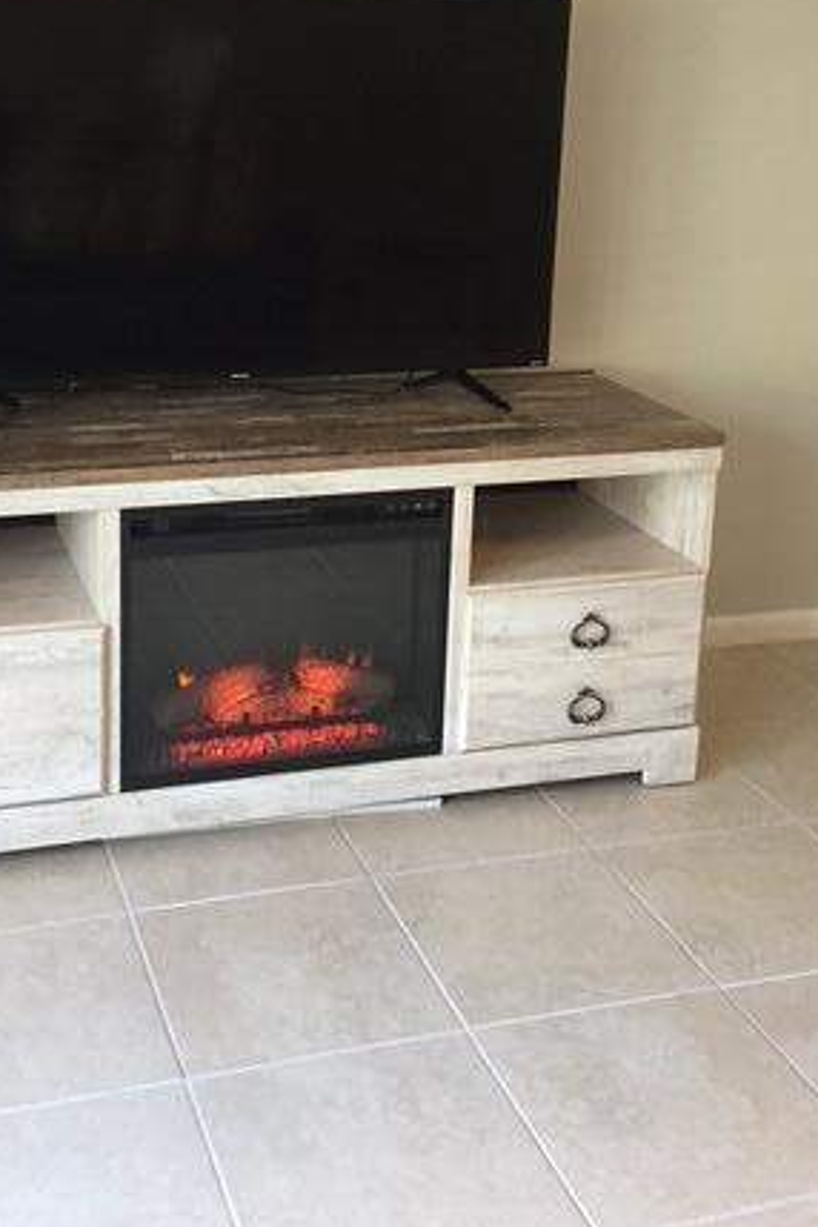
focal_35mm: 45
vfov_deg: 42.8
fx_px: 1534
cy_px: 369
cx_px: 306
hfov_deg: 29.7
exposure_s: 1/30
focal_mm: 4.15
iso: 125
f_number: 2.2
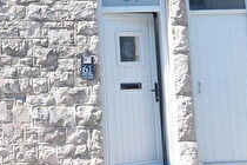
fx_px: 480
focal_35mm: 70
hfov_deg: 28.3
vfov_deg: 18.5
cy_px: -28
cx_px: 55
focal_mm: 14
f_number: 8
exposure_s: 1/250
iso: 320
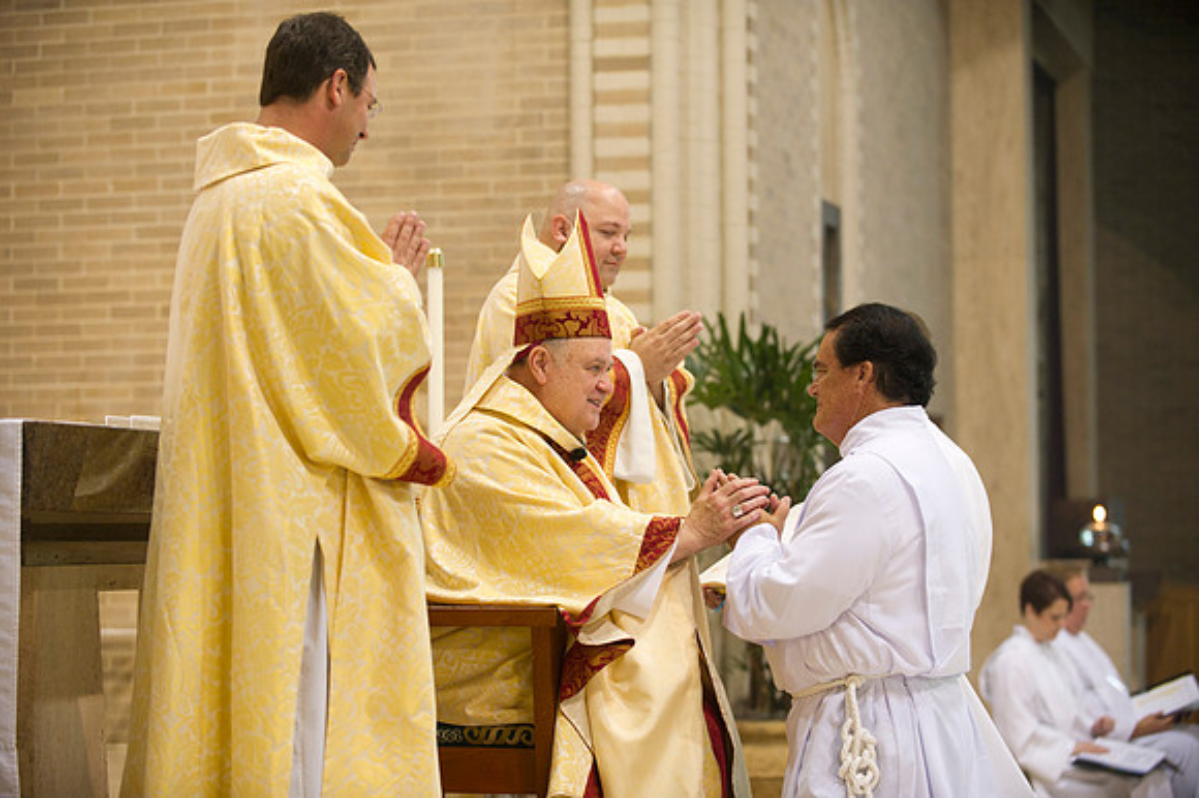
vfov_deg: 15.2
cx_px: 600
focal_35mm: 90
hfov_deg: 22.6
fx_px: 2996
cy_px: 399
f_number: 2.8
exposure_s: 1/100
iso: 2000
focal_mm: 90
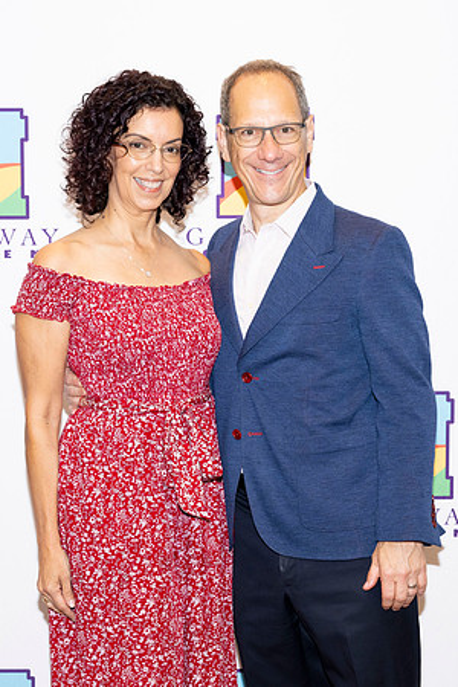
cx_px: 217
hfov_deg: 15.7
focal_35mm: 87
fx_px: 1658
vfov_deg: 23.4
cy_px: 343
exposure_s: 1/160
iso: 800
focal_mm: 57
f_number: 5.6
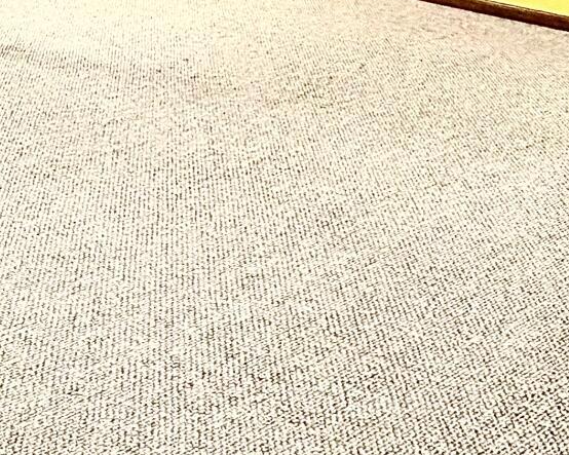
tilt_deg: -13.9
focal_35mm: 74
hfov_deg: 25.1
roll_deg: +0.3
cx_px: 78
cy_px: -11
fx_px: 1246
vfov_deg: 20.0
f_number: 2.2
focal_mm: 2.22
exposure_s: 1/120
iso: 320
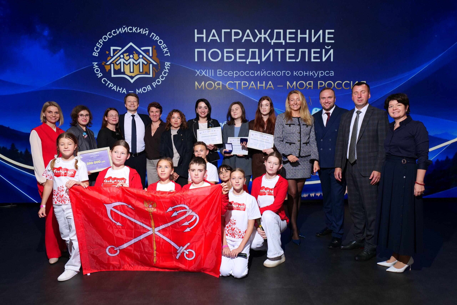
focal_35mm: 23
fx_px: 292
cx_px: 228
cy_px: 152
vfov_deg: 55.1
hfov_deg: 76.1
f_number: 5.6
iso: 1600
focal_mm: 23
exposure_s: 1/160
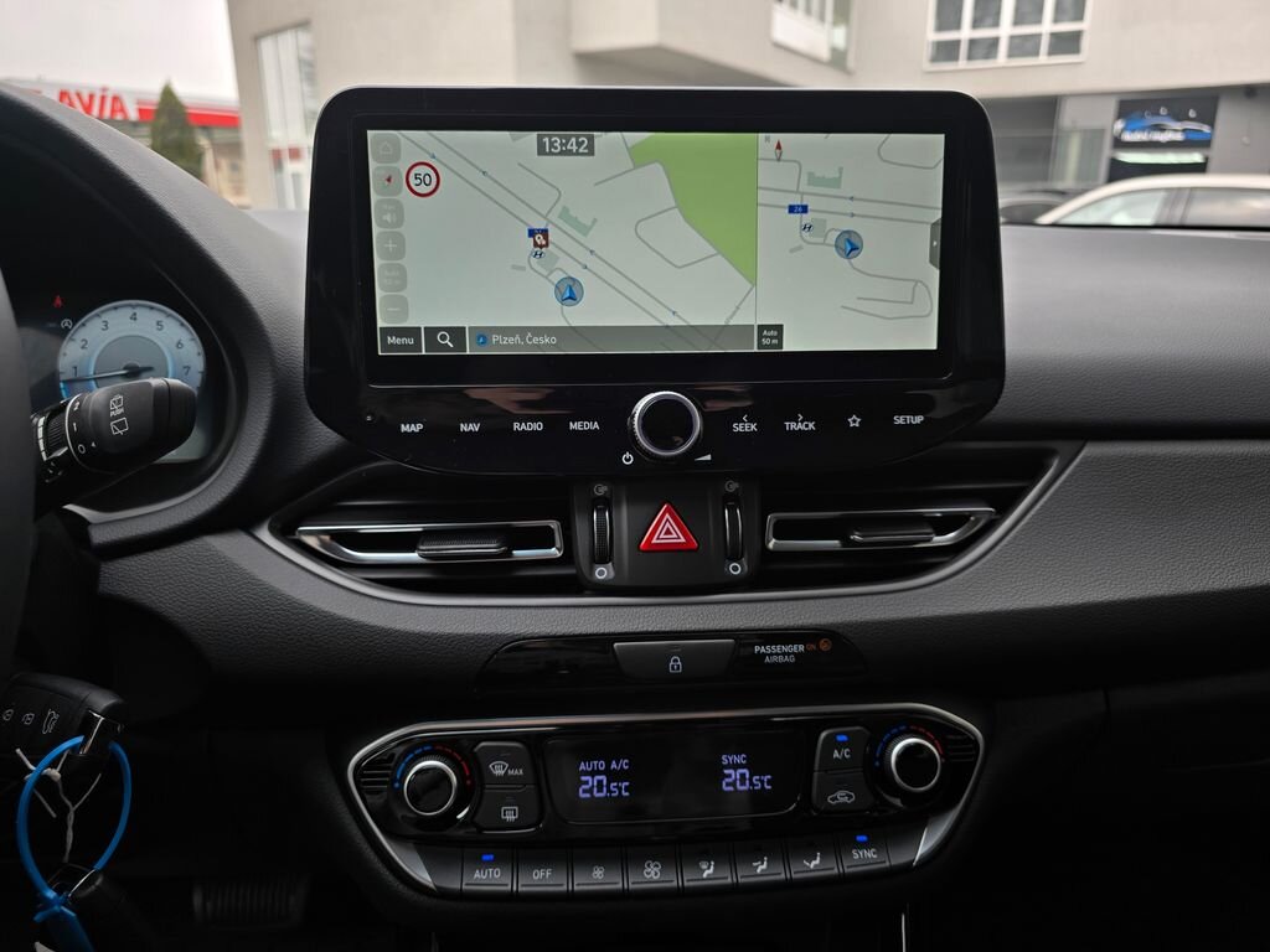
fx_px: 844
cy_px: 476
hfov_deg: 73.9
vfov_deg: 58.9
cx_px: 635
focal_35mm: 23
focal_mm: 6.3
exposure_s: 1/200
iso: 16
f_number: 1.7
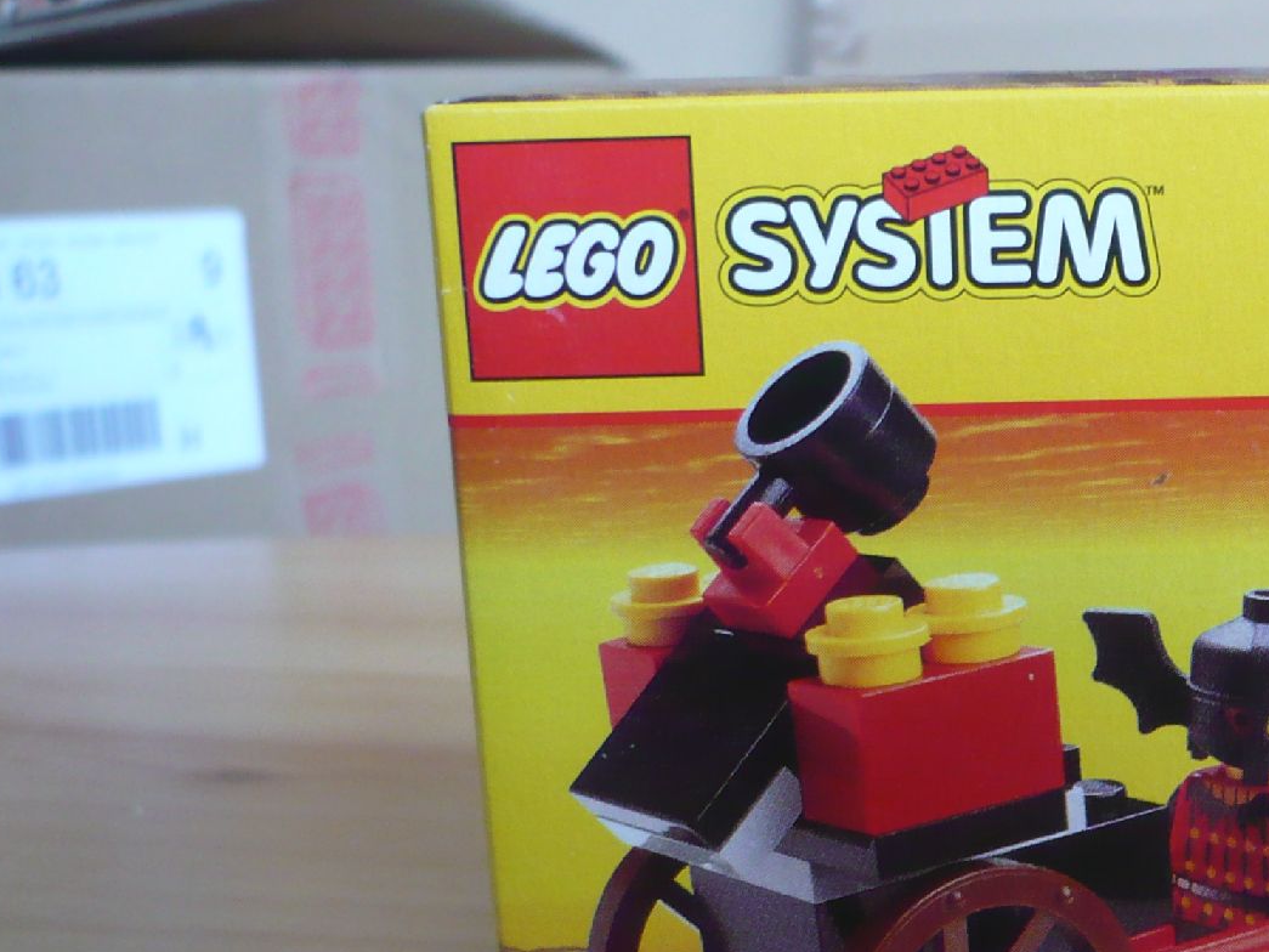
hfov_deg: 28.2
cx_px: 1148
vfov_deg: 22.0
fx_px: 2420
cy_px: 765
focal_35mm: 66
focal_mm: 5.8
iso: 200
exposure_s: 1/30
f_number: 2.8
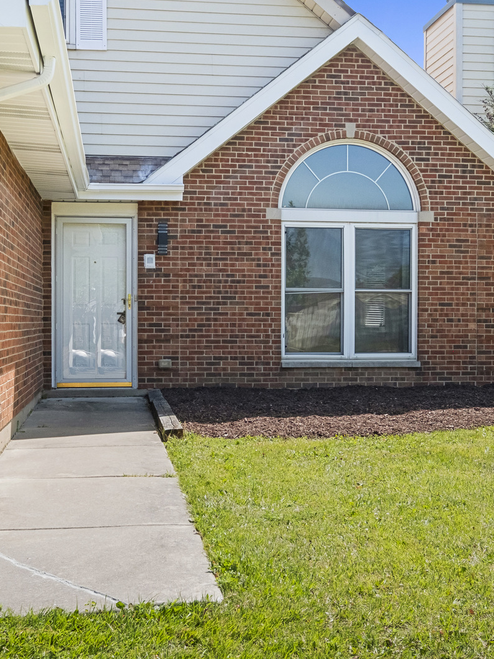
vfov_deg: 43.0
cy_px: 333
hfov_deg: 32.9
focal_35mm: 44
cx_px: 230
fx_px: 838
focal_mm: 20
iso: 800
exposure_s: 1/640
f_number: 9
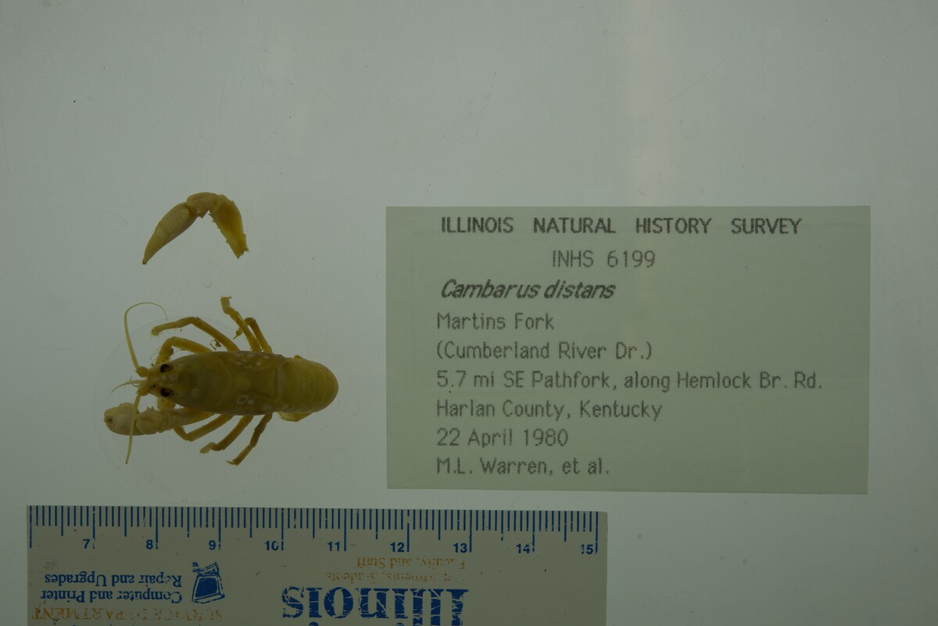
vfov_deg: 22.6
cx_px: 469
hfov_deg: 33.4
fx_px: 1564
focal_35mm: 60
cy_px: 313
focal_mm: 60
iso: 100
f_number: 10
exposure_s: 1/160
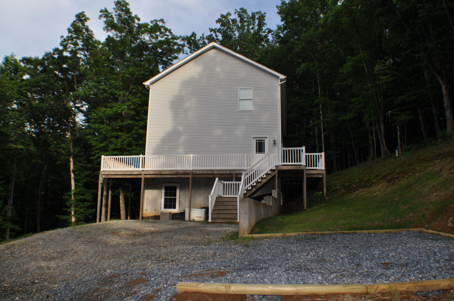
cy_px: 150
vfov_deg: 36.8
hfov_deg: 53.2
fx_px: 453
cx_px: 227
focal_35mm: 36
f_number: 11
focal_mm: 24
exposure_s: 1/200
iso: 200
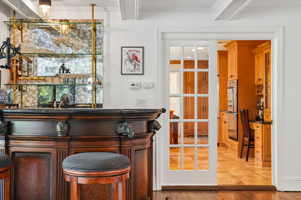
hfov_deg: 44.5
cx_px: 142
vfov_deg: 30.5
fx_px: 368
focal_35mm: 44
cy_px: 96
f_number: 5.6
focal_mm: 35
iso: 400
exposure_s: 1/20
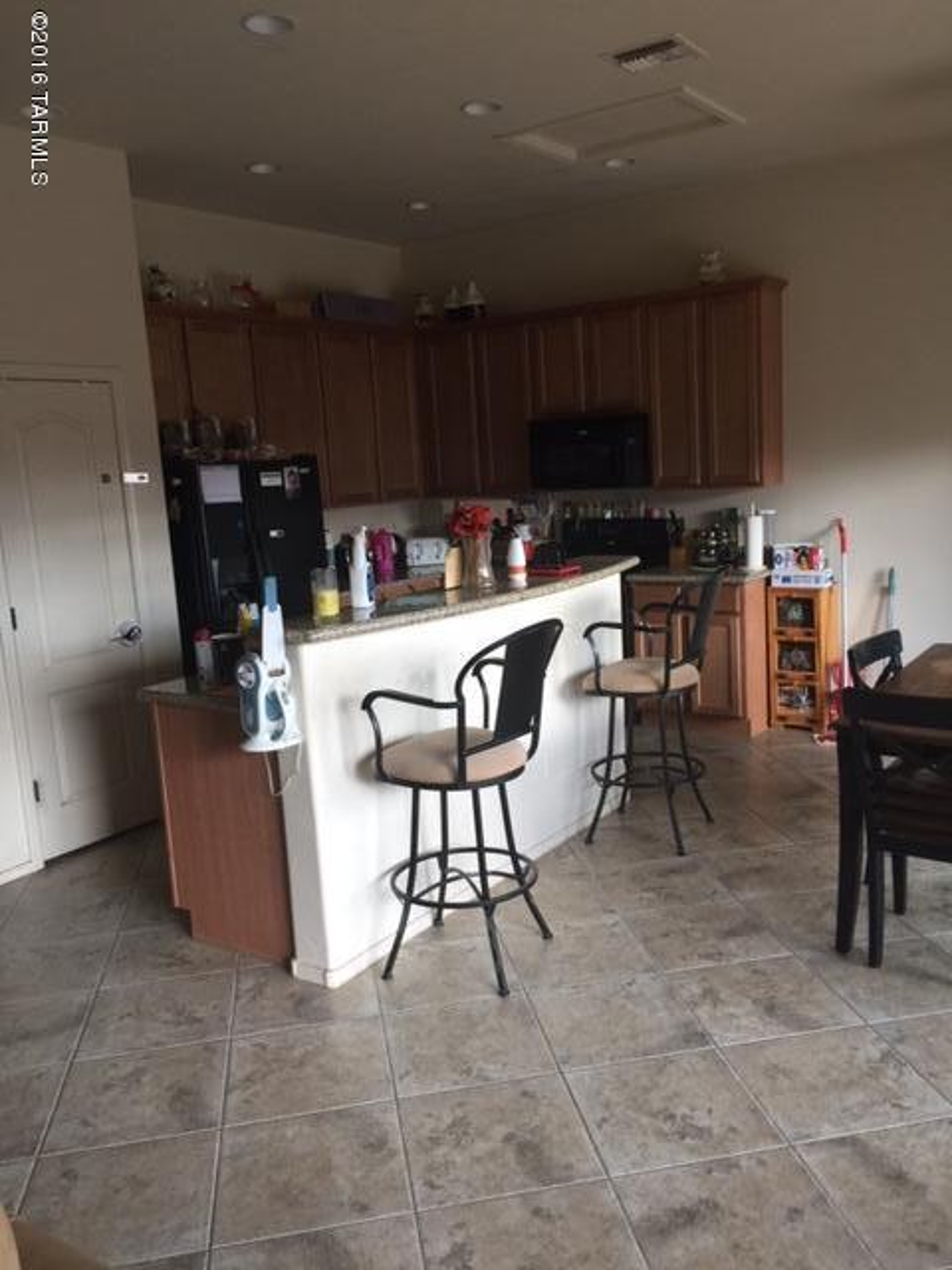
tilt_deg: -8.9
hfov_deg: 48.2
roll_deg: +4.1
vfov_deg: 61.7
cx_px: 476
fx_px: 1063
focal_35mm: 29
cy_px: 635
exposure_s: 1/30
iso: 32
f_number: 2.2
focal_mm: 4.15
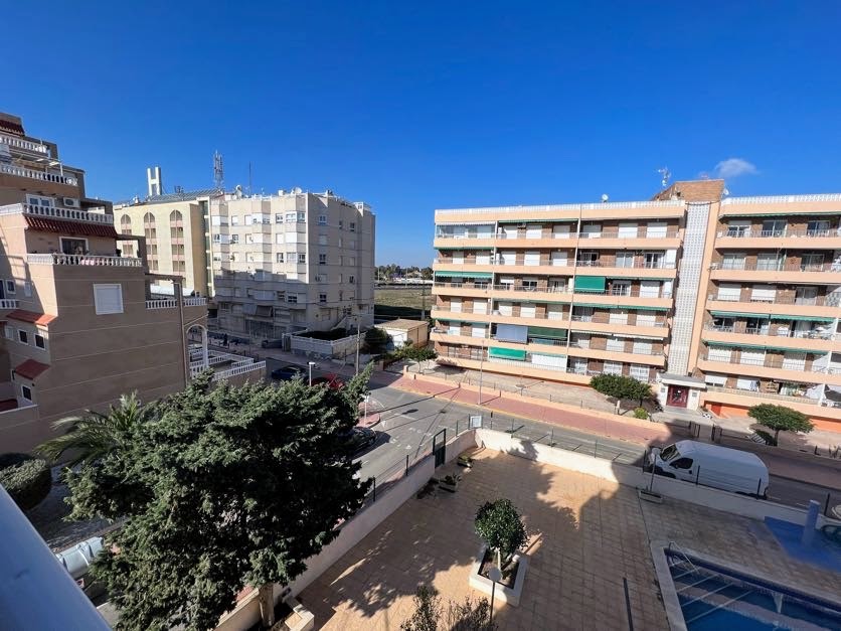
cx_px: 420
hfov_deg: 106.2
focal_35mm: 13
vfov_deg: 89.9
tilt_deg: -7.3
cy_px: 316
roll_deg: -2.0
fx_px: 316
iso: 32
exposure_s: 1/2660
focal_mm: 1.57
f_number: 1.8
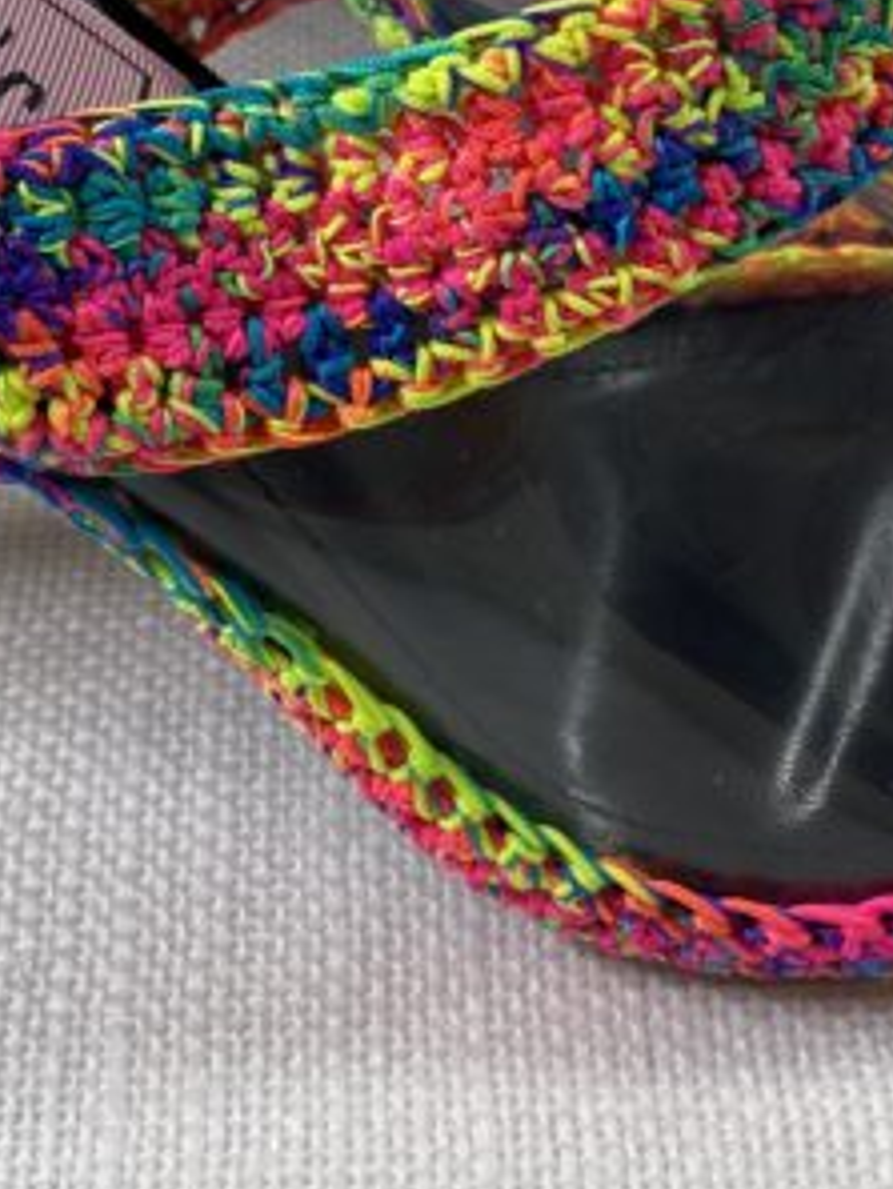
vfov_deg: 26.3
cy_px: 0
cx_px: 376
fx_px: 2406
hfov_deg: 21.0
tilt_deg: -39.3
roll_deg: +1.7
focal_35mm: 70
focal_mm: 4.25
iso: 32
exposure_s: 1/125
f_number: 1.8
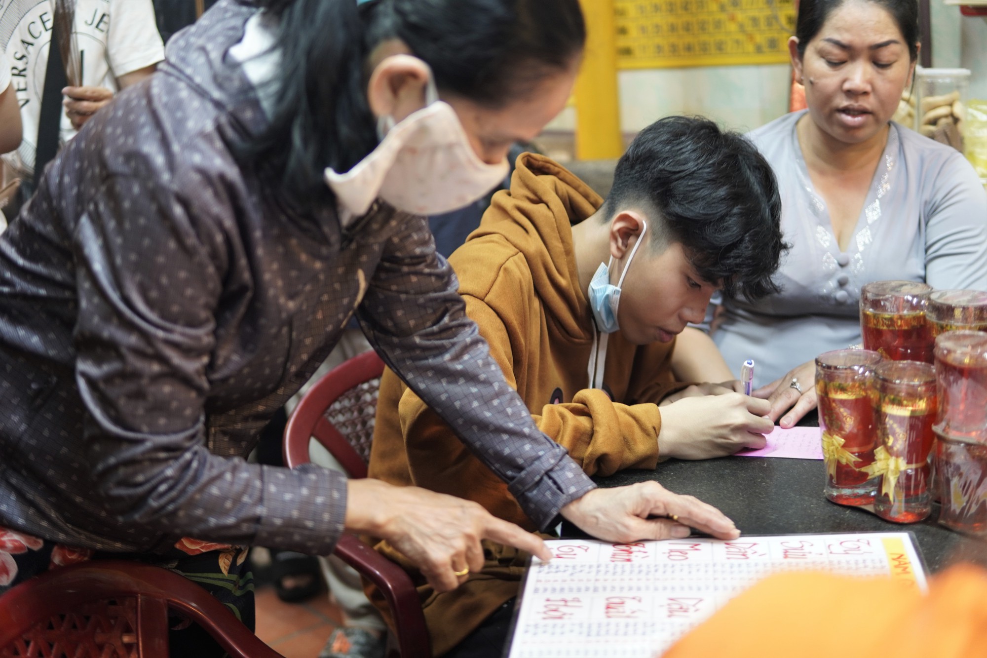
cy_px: 329
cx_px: 494
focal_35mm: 45
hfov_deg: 43.6
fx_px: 1234
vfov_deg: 29.9
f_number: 1.4
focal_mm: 30
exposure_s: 1/50
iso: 200
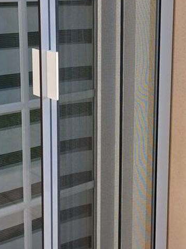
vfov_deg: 26.5
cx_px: 139
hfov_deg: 20.0
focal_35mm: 73
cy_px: 83
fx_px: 523
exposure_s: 1/517
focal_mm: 3.98
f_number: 1.8
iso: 20
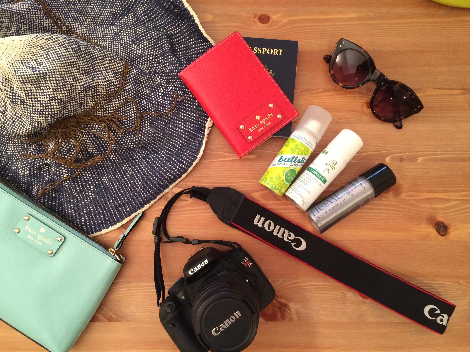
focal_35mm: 29
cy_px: 176
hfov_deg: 61.7
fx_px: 394
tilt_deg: -86.5
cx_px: 235
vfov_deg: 48.2
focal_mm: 4.15
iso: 320
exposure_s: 1/25
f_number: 2.2
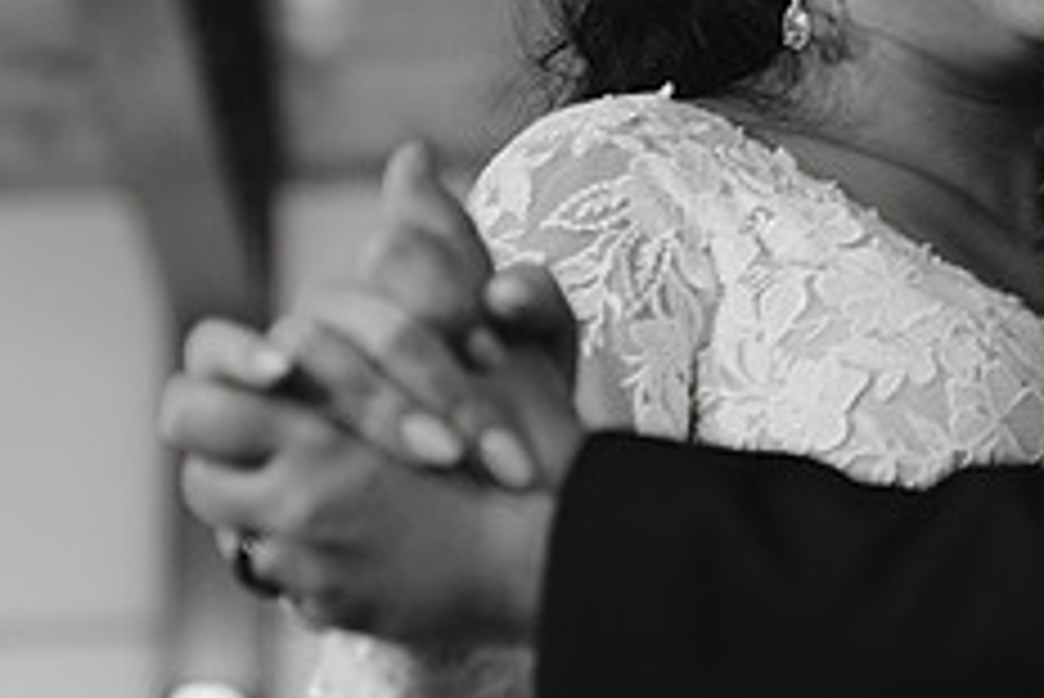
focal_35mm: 175
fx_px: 5078
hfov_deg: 11.6
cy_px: -47
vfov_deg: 7.8
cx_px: 1080
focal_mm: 70
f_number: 2.8
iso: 1250
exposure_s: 1/50
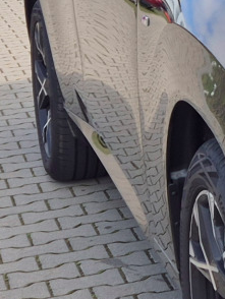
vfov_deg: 13.0
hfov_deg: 8.5
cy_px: -11
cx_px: 643
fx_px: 1298
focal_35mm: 150
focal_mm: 5.4
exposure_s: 1/910
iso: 25
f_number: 1.8
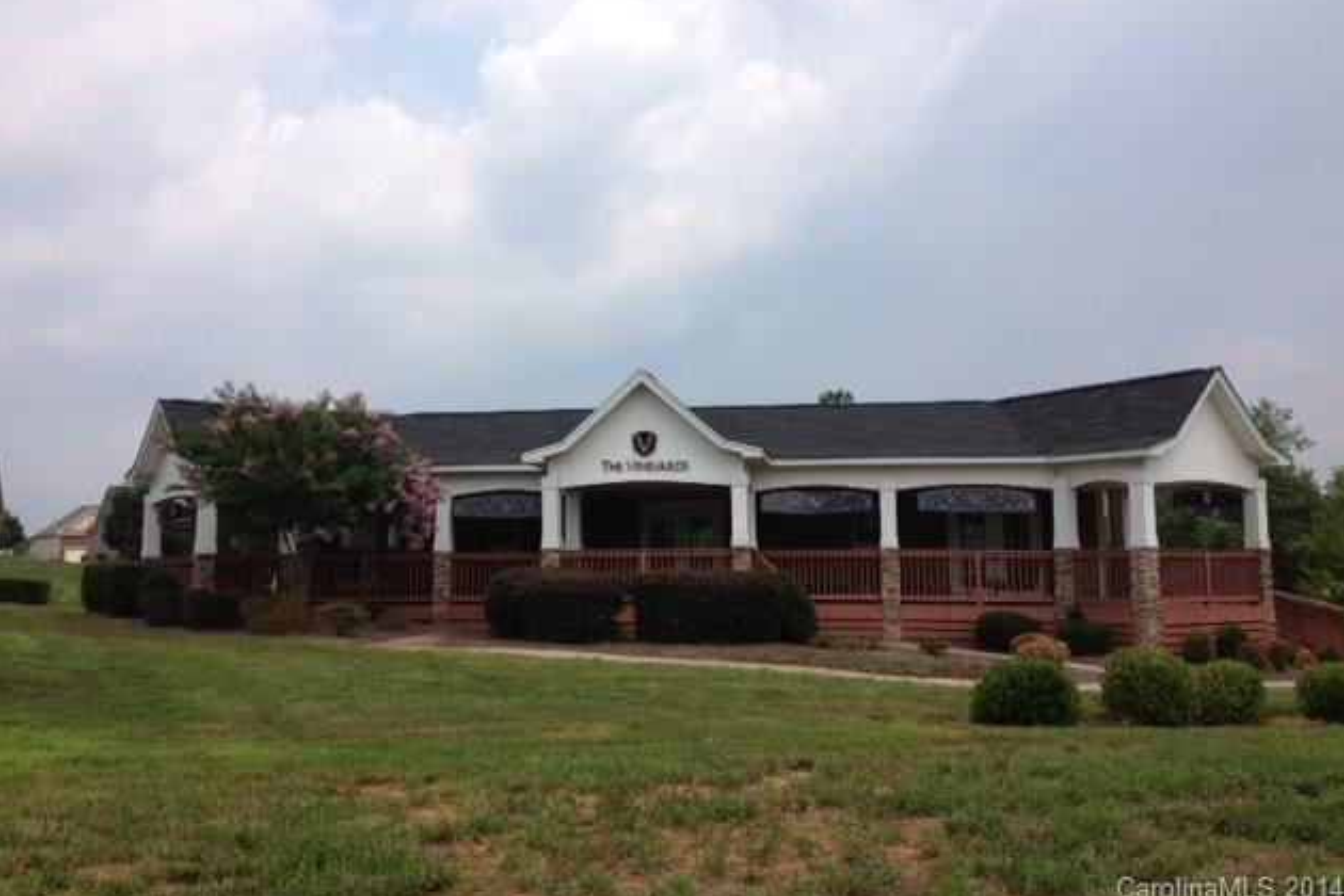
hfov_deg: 51.9
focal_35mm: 37
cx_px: 678
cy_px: 397
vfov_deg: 35.9
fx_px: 1381
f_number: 2.4
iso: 50
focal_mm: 4.28
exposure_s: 1/2304
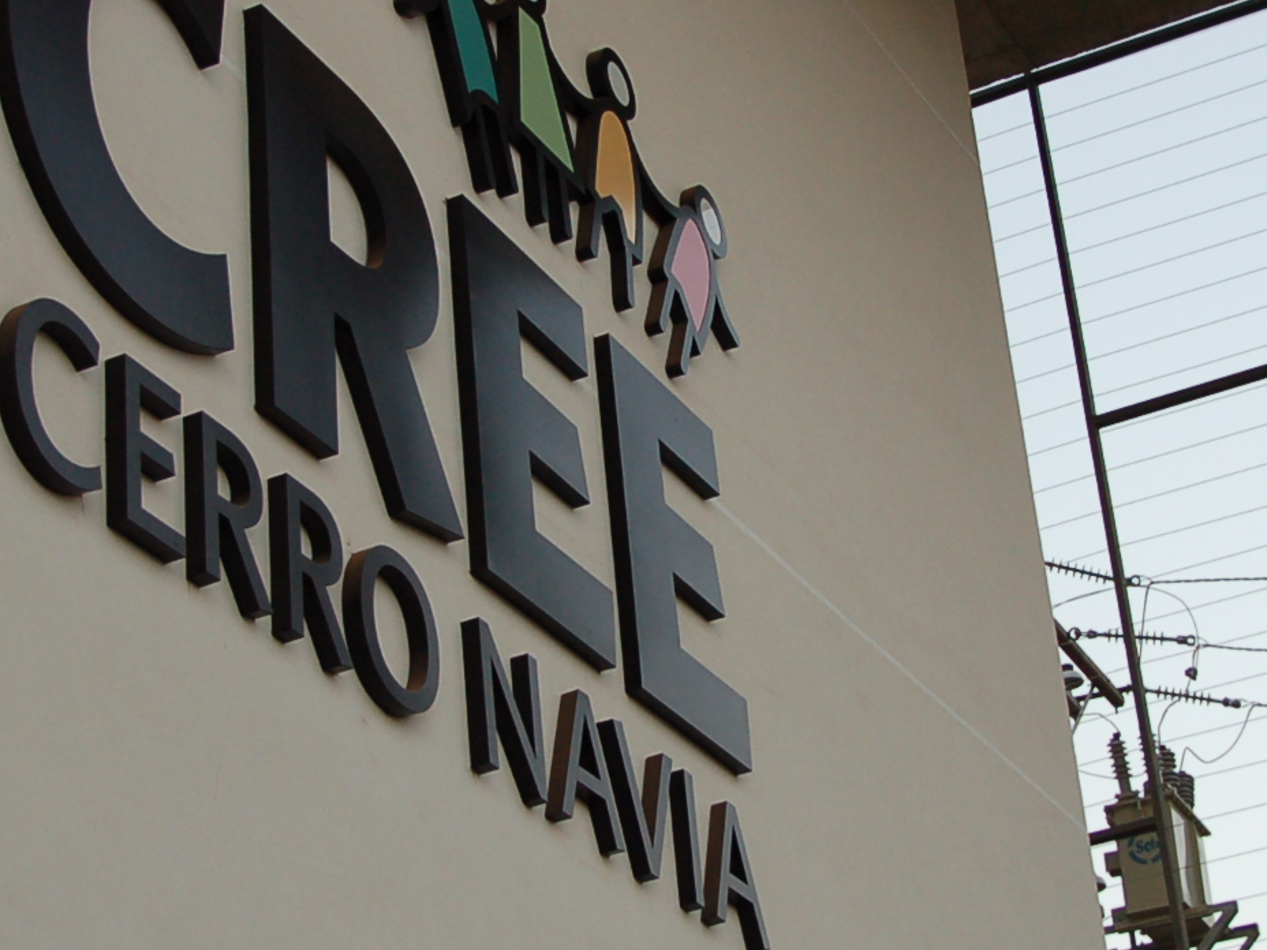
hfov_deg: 21.5
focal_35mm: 91
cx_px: 688
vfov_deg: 16.2
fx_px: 3331
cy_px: 362
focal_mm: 26
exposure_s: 1/60
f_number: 4
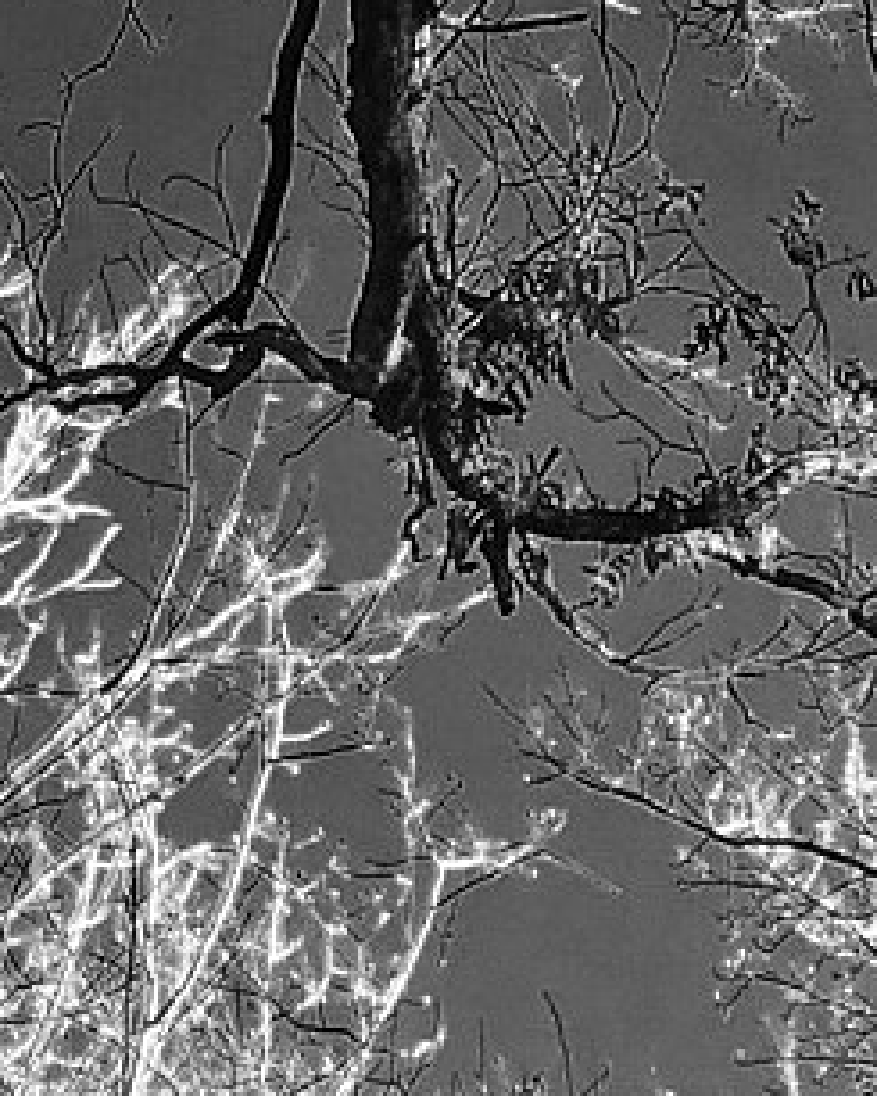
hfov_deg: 10.4
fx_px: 4799
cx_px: 412
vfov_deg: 10.7
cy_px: -1712
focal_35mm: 148
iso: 25
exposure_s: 1/123
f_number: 2.2
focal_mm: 4.15
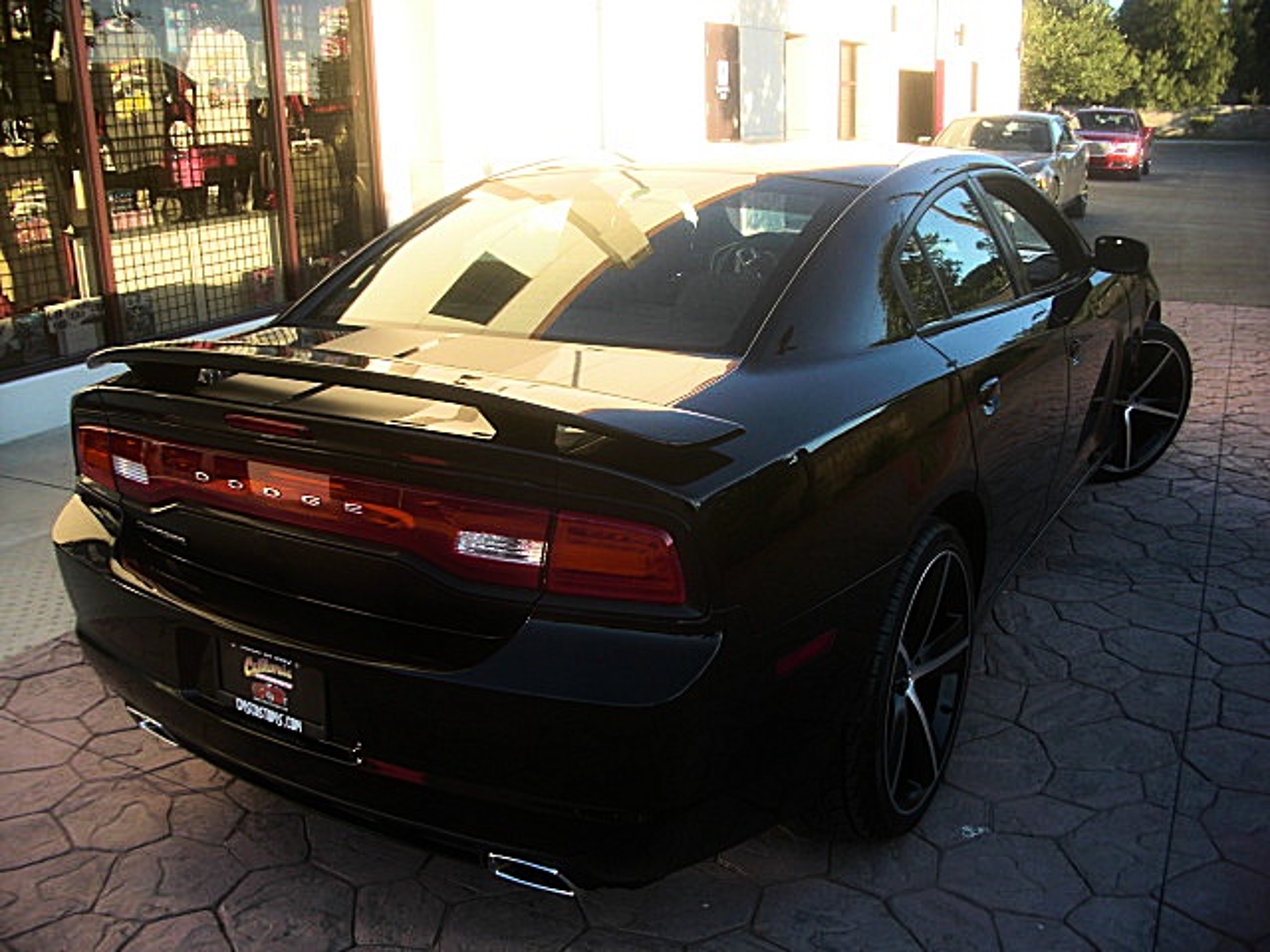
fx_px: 1321
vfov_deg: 39.7
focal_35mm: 36
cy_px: 476
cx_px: 635
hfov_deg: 51.4
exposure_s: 1/160
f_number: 2.8
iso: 50
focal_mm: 6.3
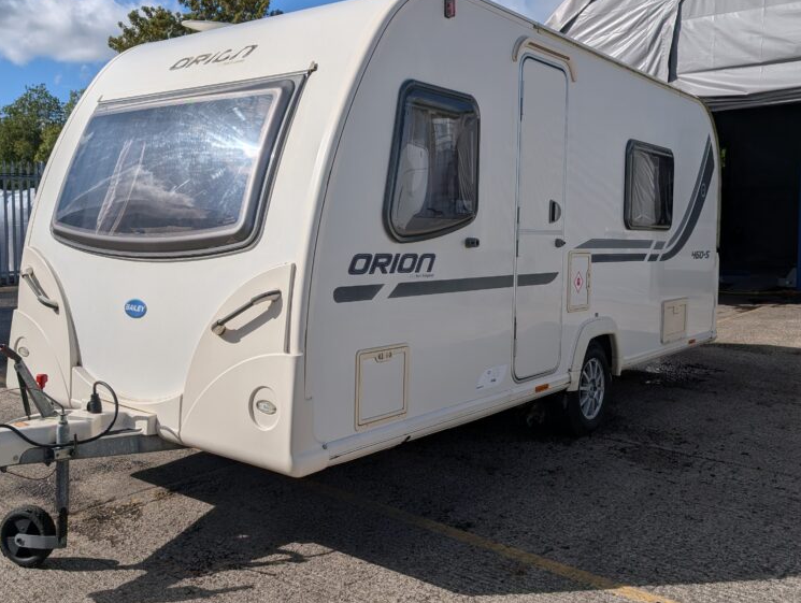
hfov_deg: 55.0
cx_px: 338
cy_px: 246
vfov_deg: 42.9
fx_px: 765
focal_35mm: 33
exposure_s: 1/22727
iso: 23
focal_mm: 6.9
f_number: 1.68
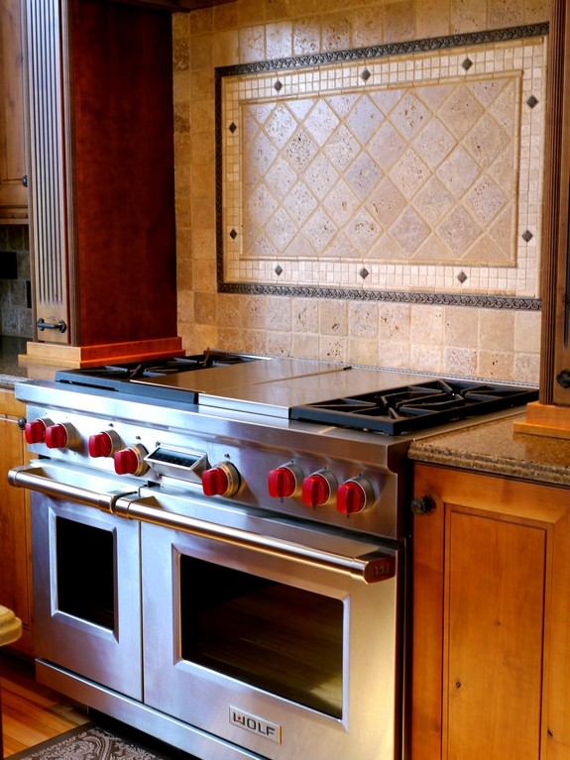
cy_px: 380
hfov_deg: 29.1
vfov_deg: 38.2
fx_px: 1098
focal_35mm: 50
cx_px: 285
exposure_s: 1/30
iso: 250
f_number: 4.5
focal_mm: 25
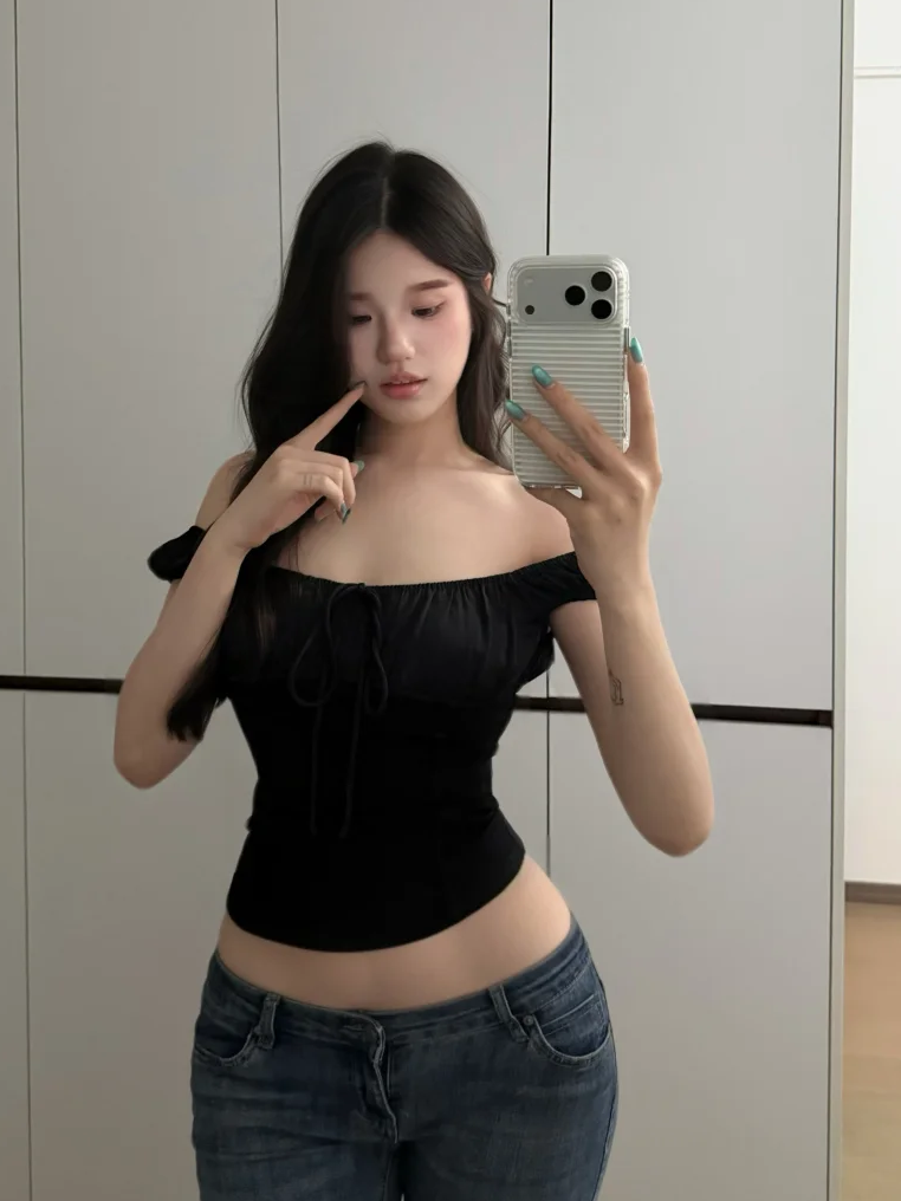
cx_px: 475
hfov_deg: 41.8
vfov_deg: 53.3
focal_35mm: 34
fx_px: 1180
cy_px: 447
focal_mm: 6.76
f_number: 1.78
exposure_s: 1/33
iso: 800
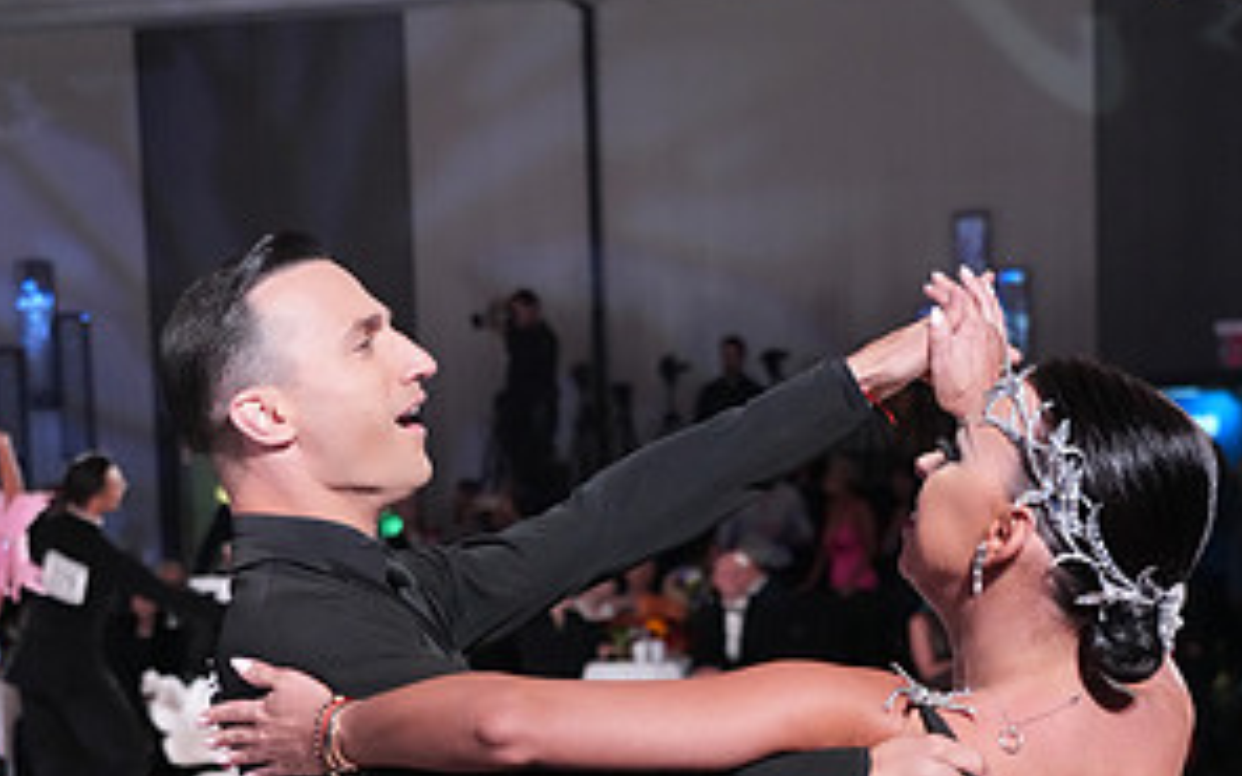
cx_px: 652
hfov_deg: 24.1
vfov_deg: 14.6
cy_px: 956
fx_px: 2911
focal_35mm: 86
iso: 4000
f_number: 4
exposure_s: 1/500
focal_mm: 43
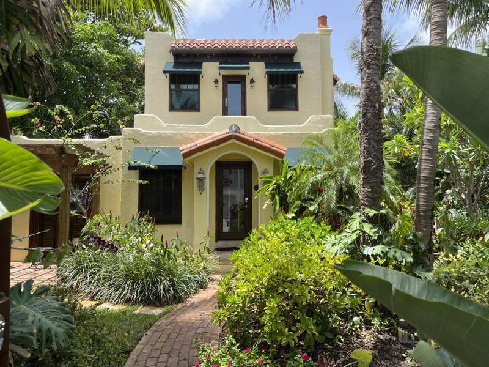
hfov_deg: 67.3
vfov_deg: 53.1
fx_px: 367
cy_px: 184
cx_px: 244
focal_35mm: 26
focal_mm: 5.1
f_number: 1.6
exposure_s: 1/1372
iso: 50
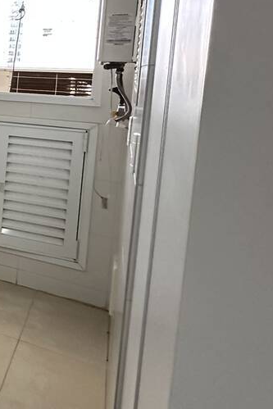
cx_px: -259
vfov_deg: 44.7
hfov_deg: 19.6
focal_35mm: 42
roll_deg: -2.5
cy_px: 98
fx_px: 477
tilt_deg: -5.1
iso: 320
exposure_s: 1/120
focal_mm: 2.22
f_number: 2.2
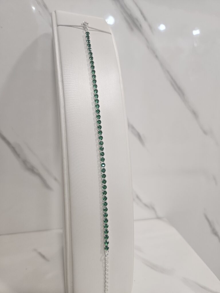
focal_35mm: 23
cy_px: 146
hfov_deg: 58.9
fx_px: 195
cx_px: 110
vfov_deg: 73.9
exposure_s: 1/100
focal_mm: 5.4
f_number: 1.8
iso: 160
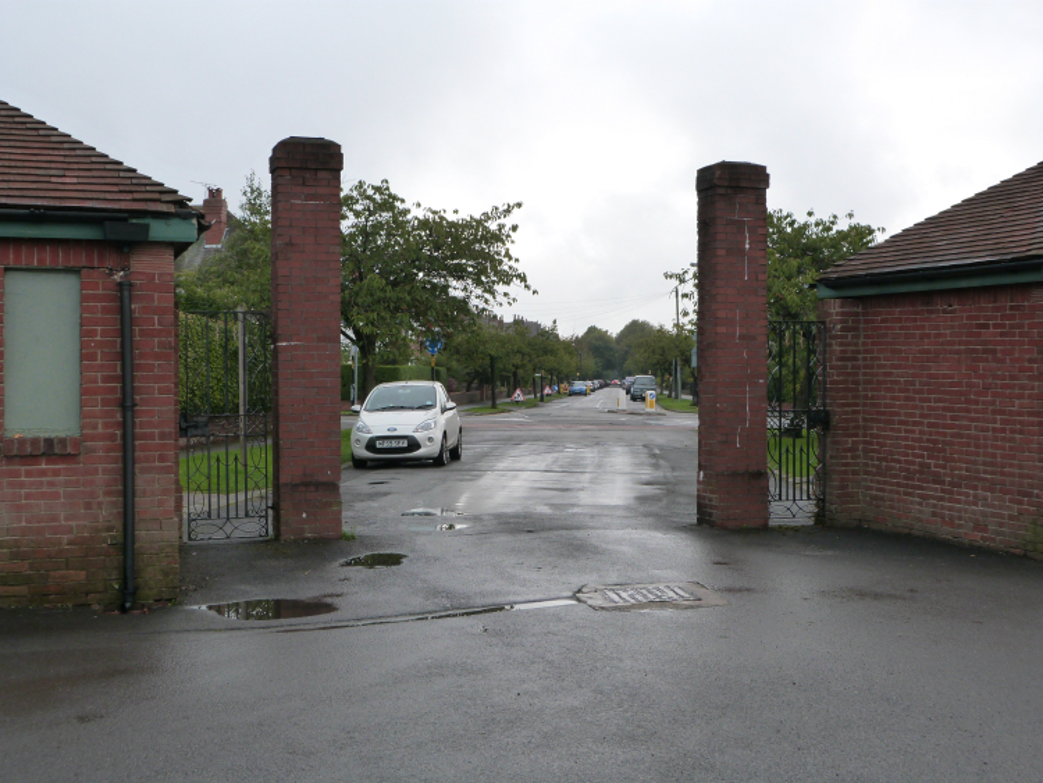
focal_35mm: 44
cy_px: 392
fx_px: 1326
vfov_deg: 32.9
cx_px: 522
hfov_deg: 42.9
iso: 200
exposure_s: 1/60
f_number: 3.2
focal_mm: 7.9
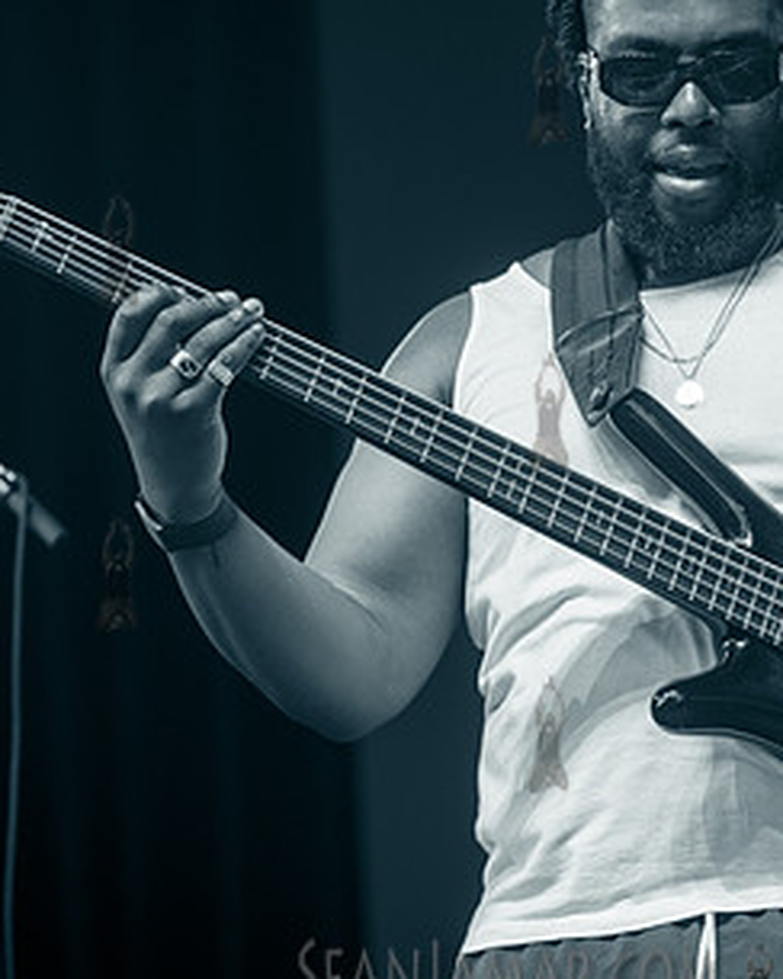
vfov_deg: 9.9
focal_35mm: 195
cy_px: 409
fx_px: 5649
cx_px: 587
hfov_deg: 7.9
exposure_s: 1/640
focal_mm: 105
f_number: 4
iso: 1000
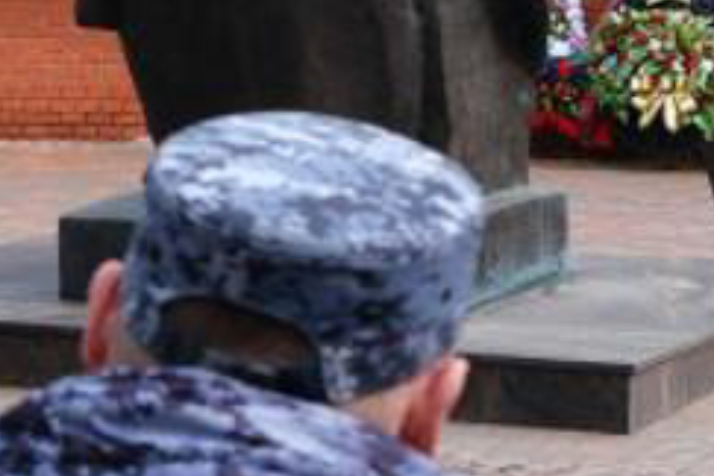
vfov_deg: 9.9
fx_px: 2697
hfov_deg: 14.8
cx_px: -44
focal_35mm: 136
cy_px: -123
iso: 160
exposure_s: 1/250
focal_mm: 29.2
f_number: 5.6
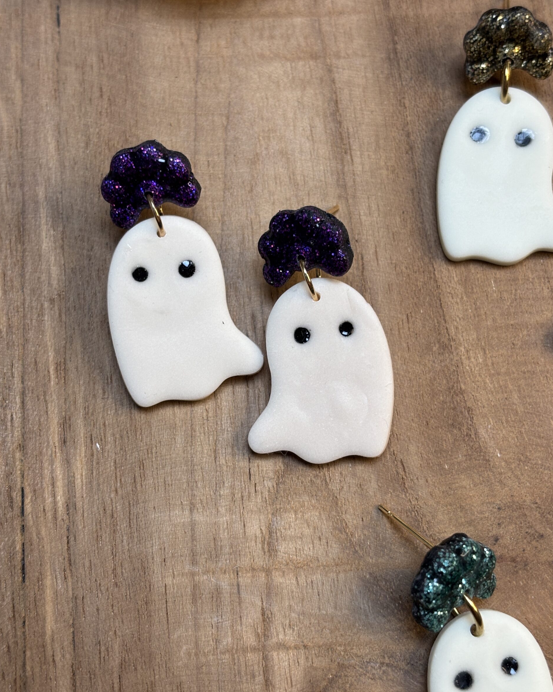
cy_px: 352
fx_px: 1125
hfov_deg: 27.6
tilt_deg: -75.4
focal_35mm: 55
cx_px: 278
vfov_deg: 34.1
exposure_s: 1/74
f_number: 1.6
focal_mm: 5.96
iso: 50
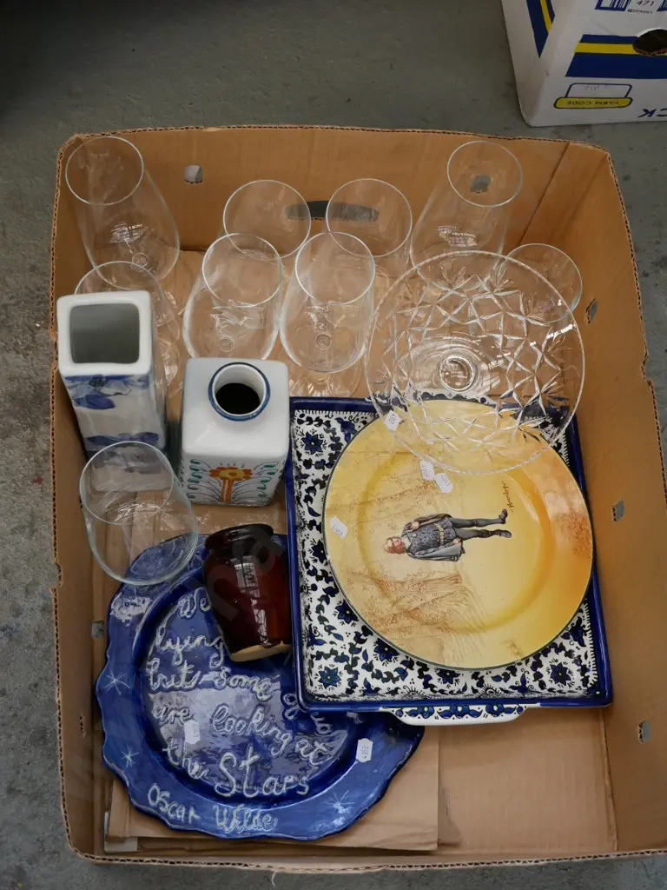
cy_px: 445
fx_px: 1285
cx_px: 334
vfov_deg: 38.2
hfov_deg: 29.1
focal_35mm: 50
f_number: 4.5
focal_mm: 25
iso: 800
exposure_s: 1/60
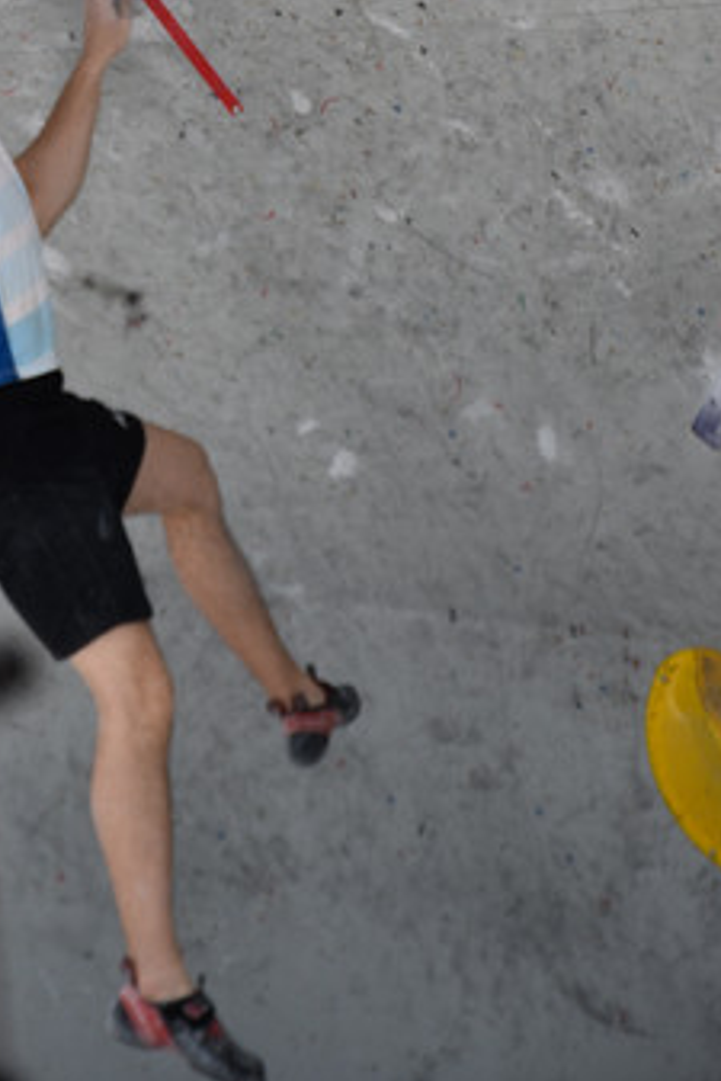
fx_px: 8971
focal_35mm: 299
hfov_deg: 4.6
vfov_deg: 6.9
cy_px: 122
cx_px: 82
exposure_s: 1/1600
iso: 400
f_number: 5.6
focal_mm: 105
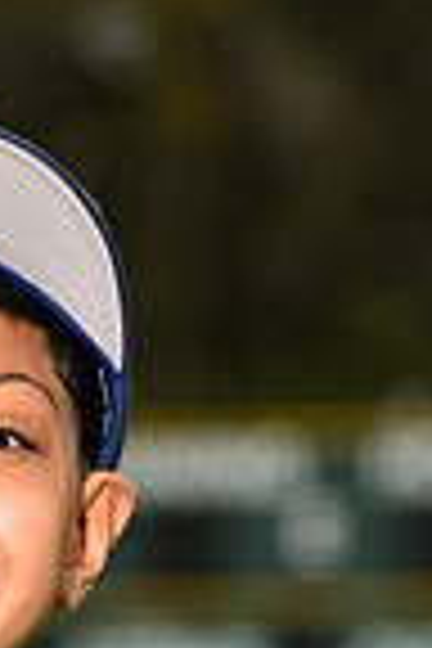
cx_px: -124
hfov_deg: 2.1
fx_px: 11591
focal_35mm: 644
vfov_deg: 3.2
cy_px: 994
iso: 200
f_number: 6.3
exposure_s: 1/200
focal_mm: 160
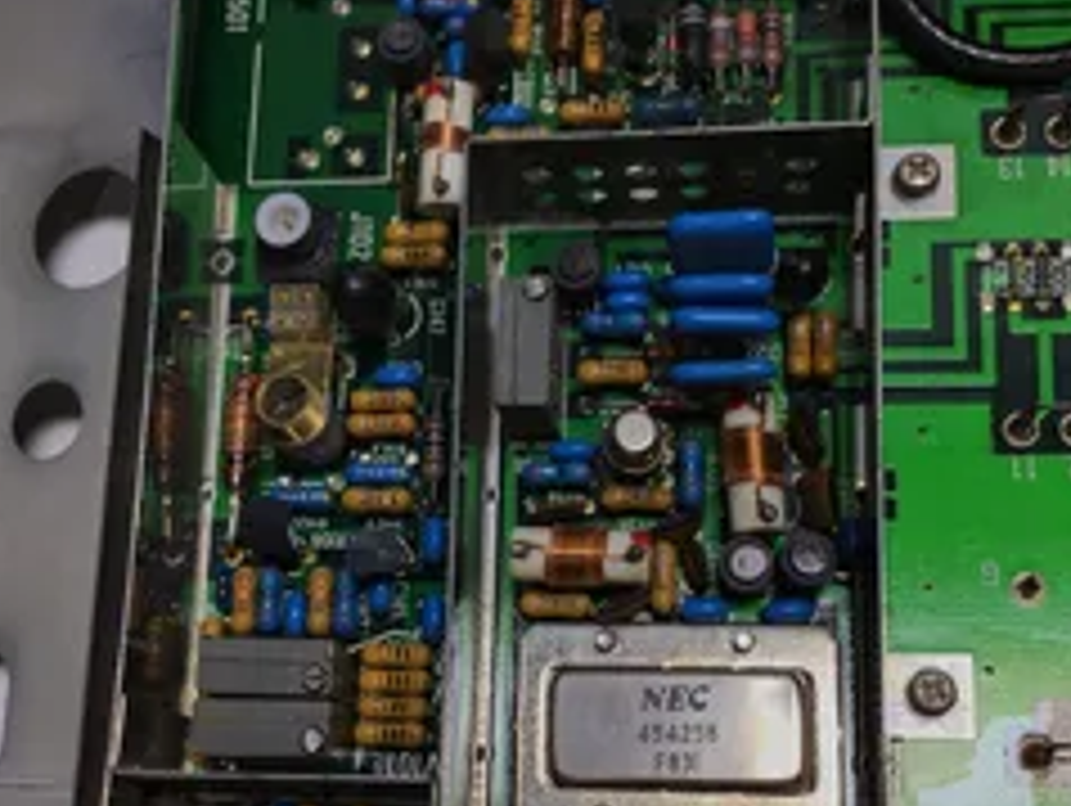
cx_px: 468
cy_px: 491
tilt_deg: -73.6
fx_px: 1610
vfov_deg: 28.0
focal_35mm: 52
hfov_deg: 36.7
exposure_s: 1/272
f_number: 2.4
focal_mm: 3.3
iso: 25
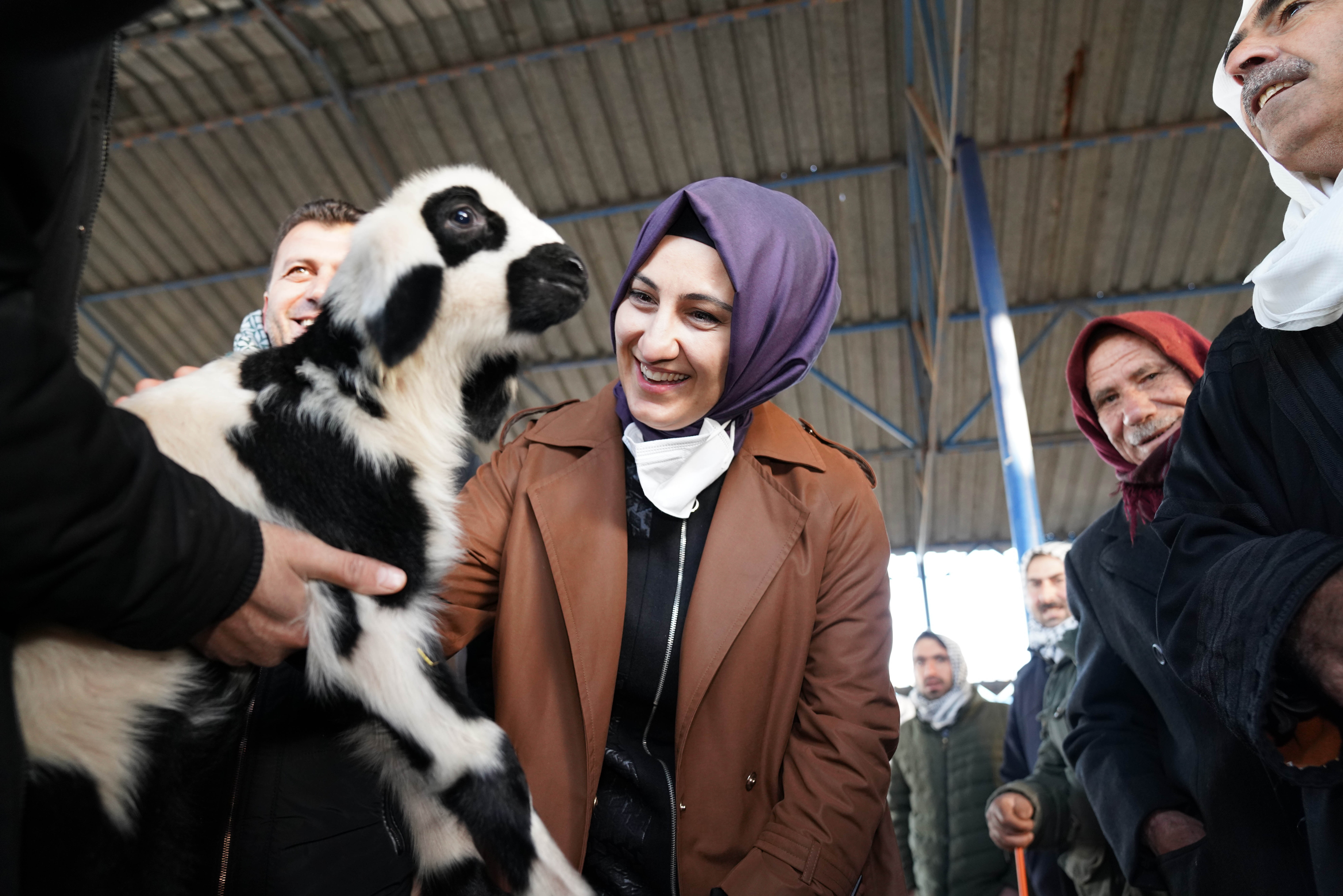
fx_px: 895
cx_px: 672
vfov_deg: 53.1
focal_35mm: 24
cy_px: 448
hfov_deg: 73.7
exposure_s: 1/160
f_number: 3.2
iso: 1600
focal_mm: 24
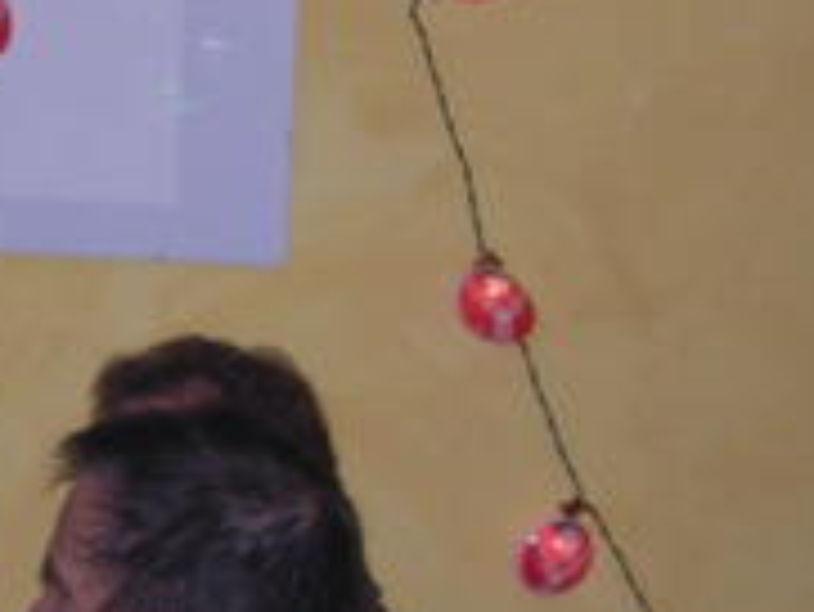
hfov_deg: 14.2
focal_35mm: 134
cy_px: 490
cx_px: -211
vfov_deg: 11.0
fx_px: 3153
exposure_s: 1/60.1
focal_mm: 5.8
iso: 137
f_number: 2.8
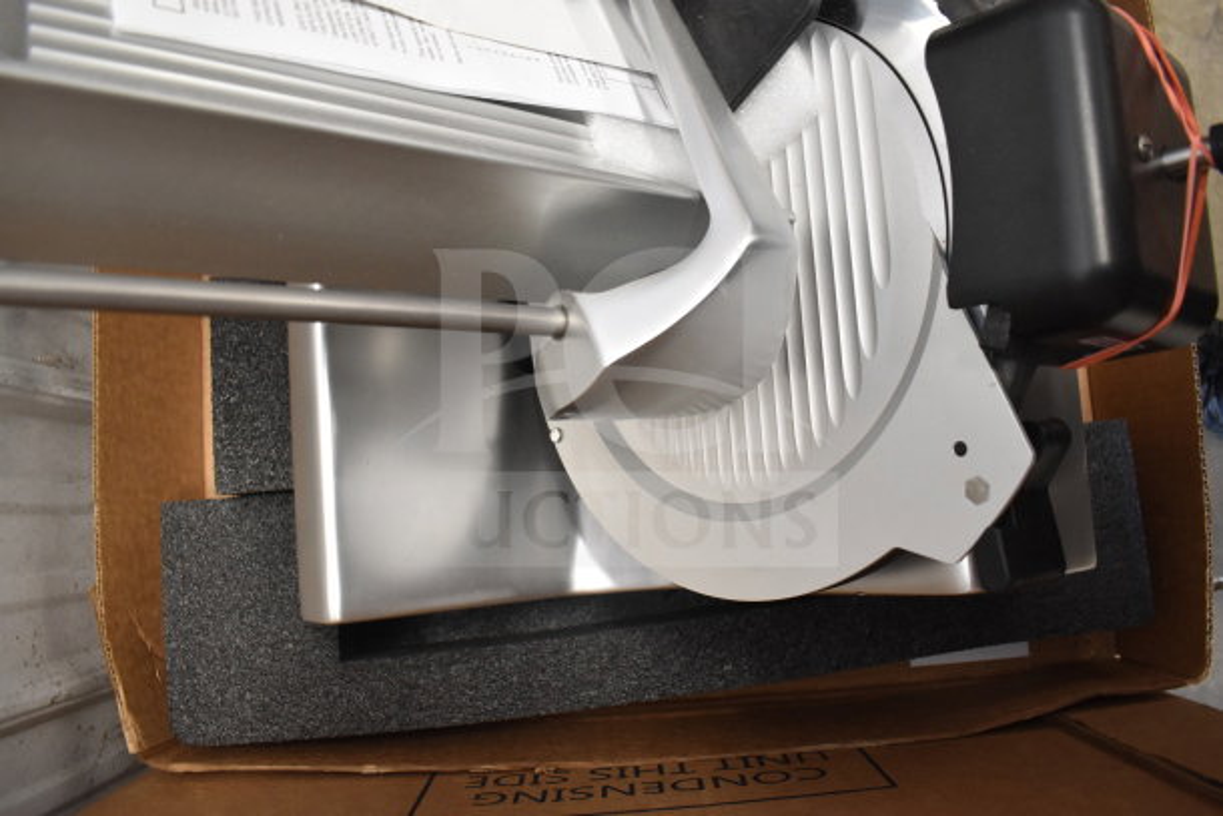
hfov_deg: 67.4
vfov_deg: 48.0
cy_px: 408
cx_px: 612
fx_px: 917
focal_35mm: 27
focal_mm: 18
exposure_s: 1/30
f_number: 3.5
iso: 1250
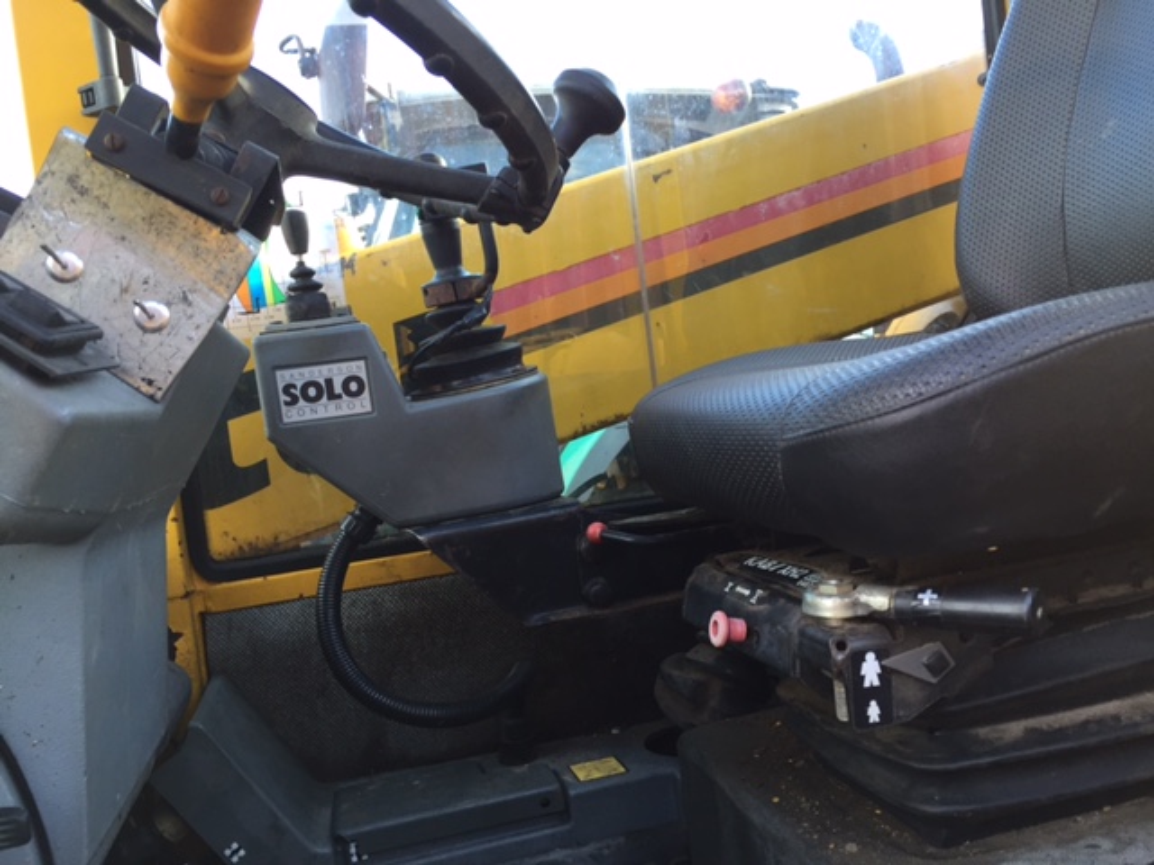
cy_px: 432
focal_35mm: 29
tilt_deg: -0.1
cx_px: 577
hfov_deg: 61.7
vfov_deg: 48.2
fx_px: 967
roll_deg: +6.1
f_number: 2.2
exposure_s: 1/100
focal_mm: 4.15
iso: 50
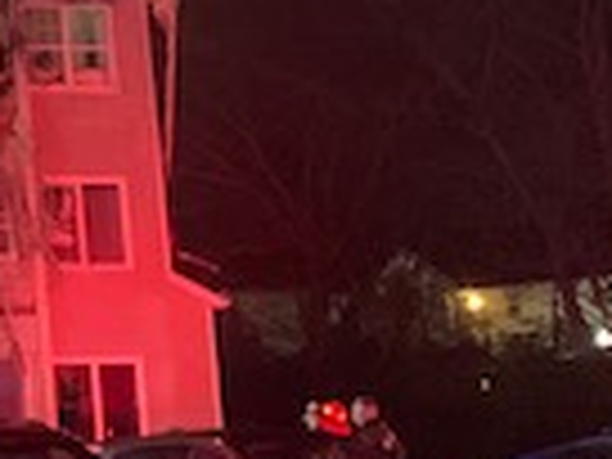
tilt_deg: +8.3
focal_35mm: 122
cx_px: -644
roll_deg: +1.3
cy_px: 22
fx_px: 2157
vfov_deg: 12.0
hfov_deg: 13.6
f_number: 1.8
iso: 800
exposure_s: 1/25
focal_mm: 4.25
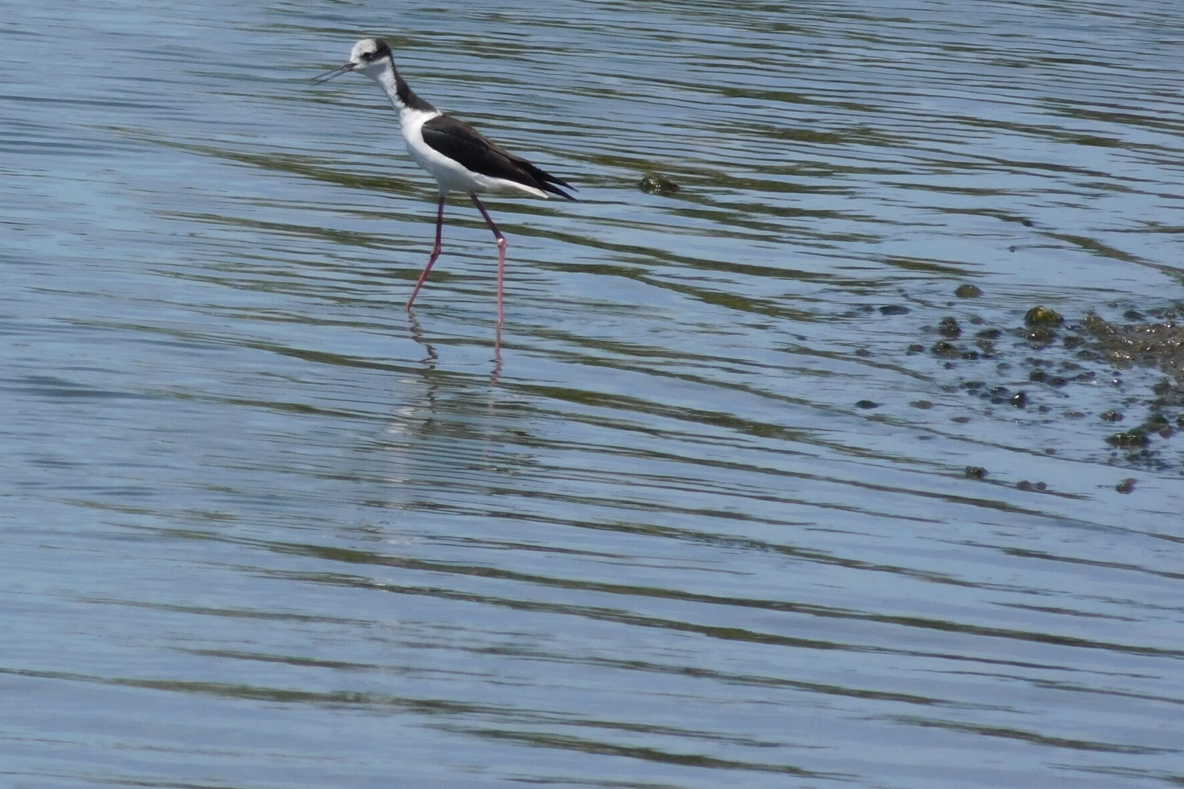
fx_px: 34040
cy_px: 237
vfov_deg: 1.3
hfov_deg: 2.0
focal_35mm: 1035
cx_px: 342
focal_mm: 121.8
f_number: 6.2
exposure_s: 1/800
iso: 125
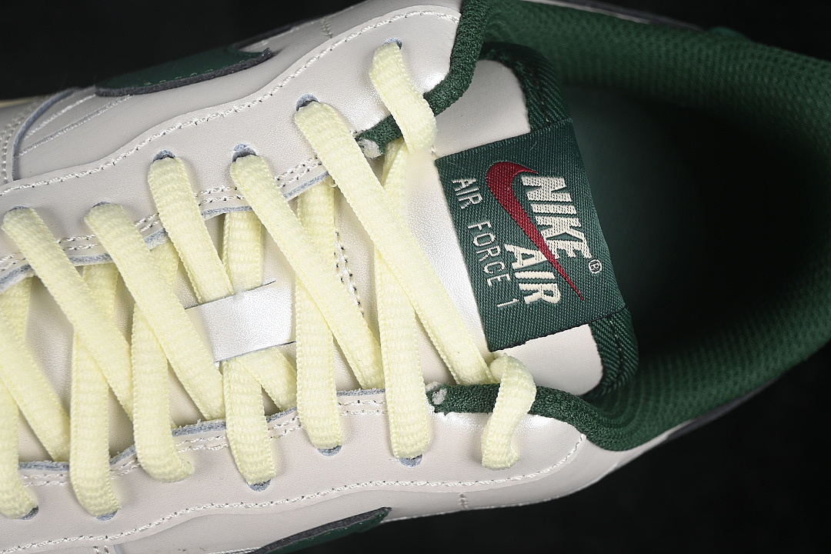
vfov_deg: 18.2
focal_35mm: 75
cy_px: 277
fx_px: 1731
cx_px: 416
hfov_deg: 27.0
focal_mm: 50
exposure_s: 1/80
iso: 160
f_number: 7.1
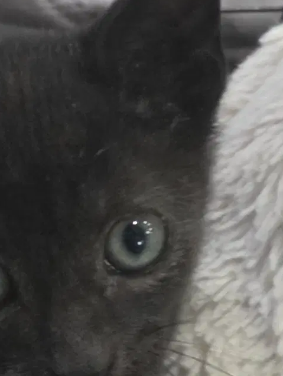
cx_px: -14
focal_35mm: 52
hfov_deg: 26.3
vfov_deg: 36.7
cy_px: 228
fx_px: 566
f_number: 1.7
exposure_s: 1/120
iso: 1000
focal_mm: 6.25
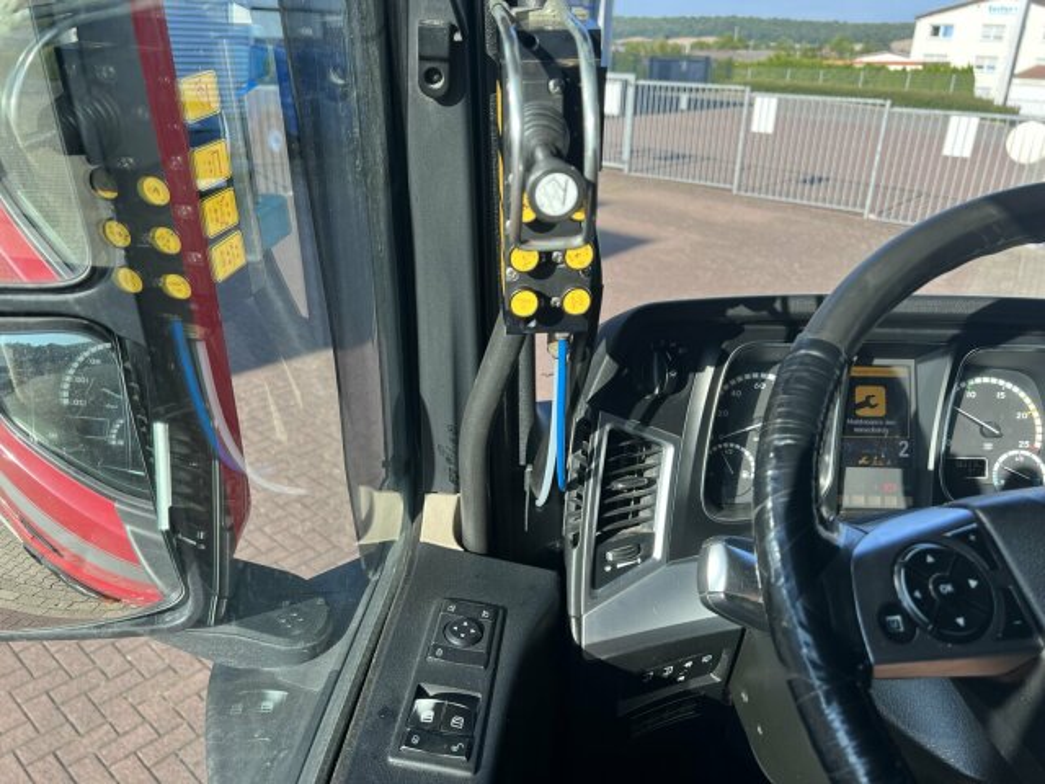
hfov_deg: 67.3
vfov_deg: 53.1
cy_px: 392
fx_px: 785
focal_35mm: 26
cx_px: 522
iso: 50
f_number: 1.5
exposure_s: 1/709
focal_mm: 5.7
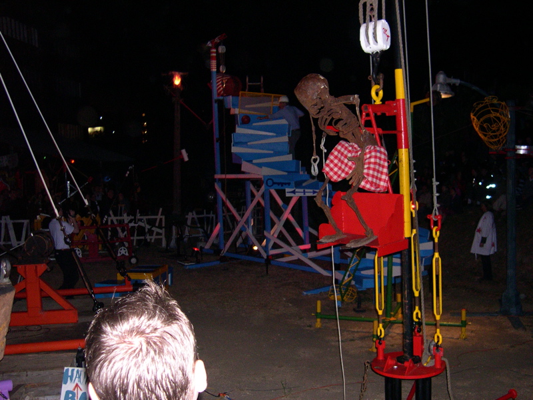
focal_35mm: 38
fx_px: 585
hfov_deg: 49.0
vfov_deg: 37.7
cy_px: 200
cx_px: 266
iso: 400
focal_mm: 8
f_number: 2.8
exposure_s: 1/60
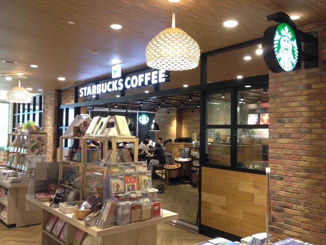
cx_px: 163
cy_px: 122
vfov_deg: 40.7
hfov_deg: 52.6
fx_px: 330
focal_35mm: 35
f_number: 2.4
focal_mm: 4.28
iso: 125
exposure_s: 1/20
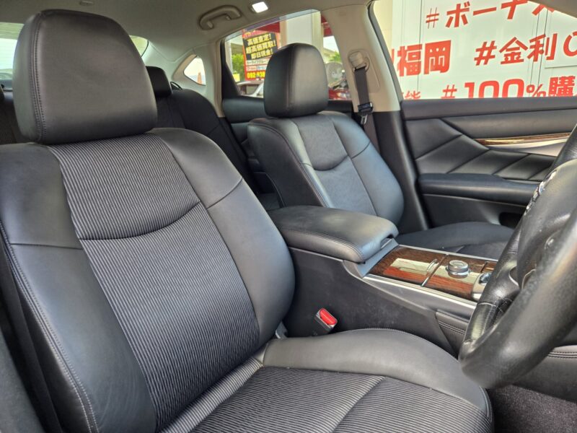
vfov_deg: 58.9
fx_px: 383
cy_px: 216
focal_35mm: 23
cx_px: 288
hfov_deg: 73.9
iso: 125
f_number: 1.8
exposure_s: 1/180
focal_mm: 5.4
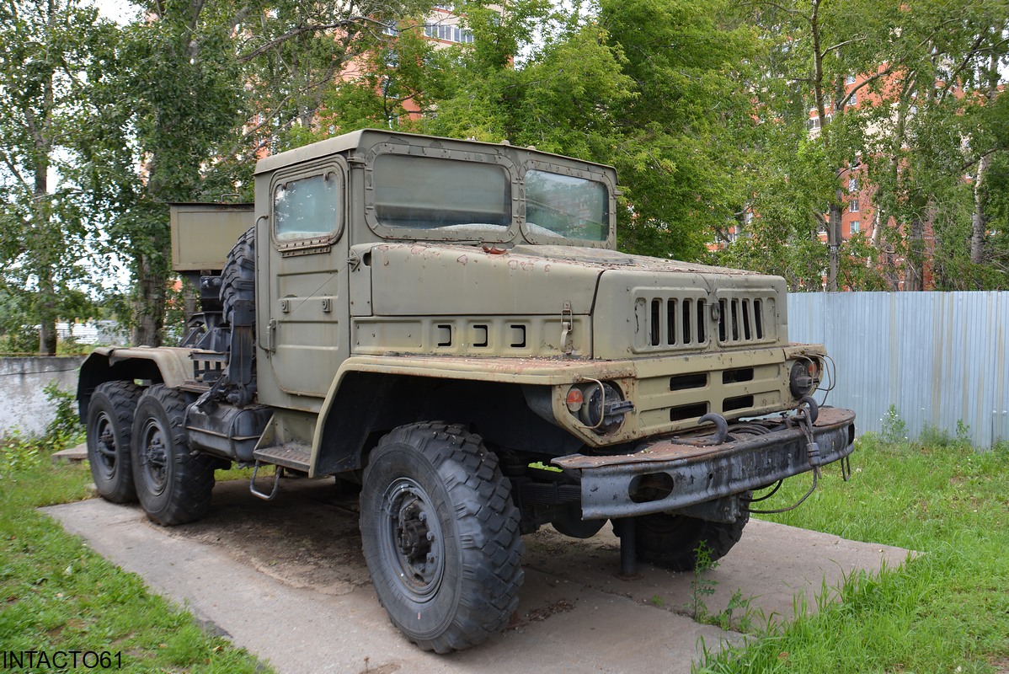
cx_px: 504
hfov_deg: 67.4
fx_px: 757
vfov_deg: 48.0
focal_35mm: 27
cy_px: 337
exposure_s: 1/160
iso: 200
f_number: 6.3
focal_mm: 18
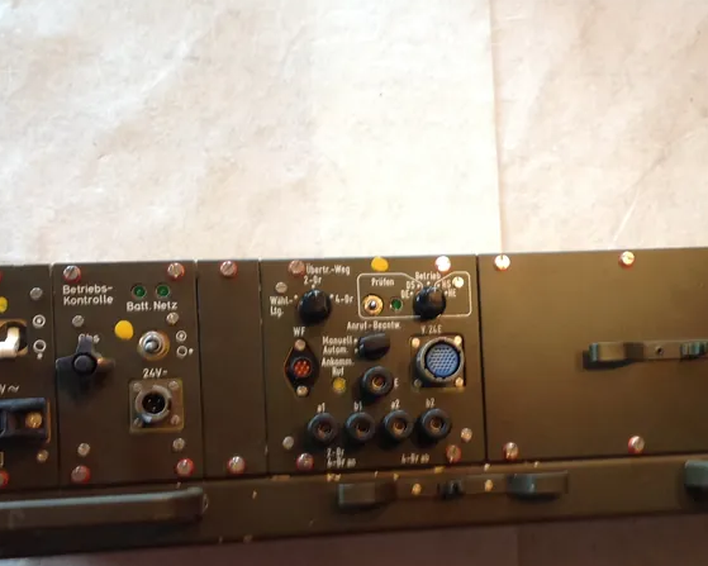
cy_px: 363
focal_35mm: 61
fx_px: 1278
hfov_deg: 30.8
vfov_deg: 24.9
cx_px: 461
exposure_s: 1/20
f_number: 2.4
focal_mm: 4.28
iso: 50
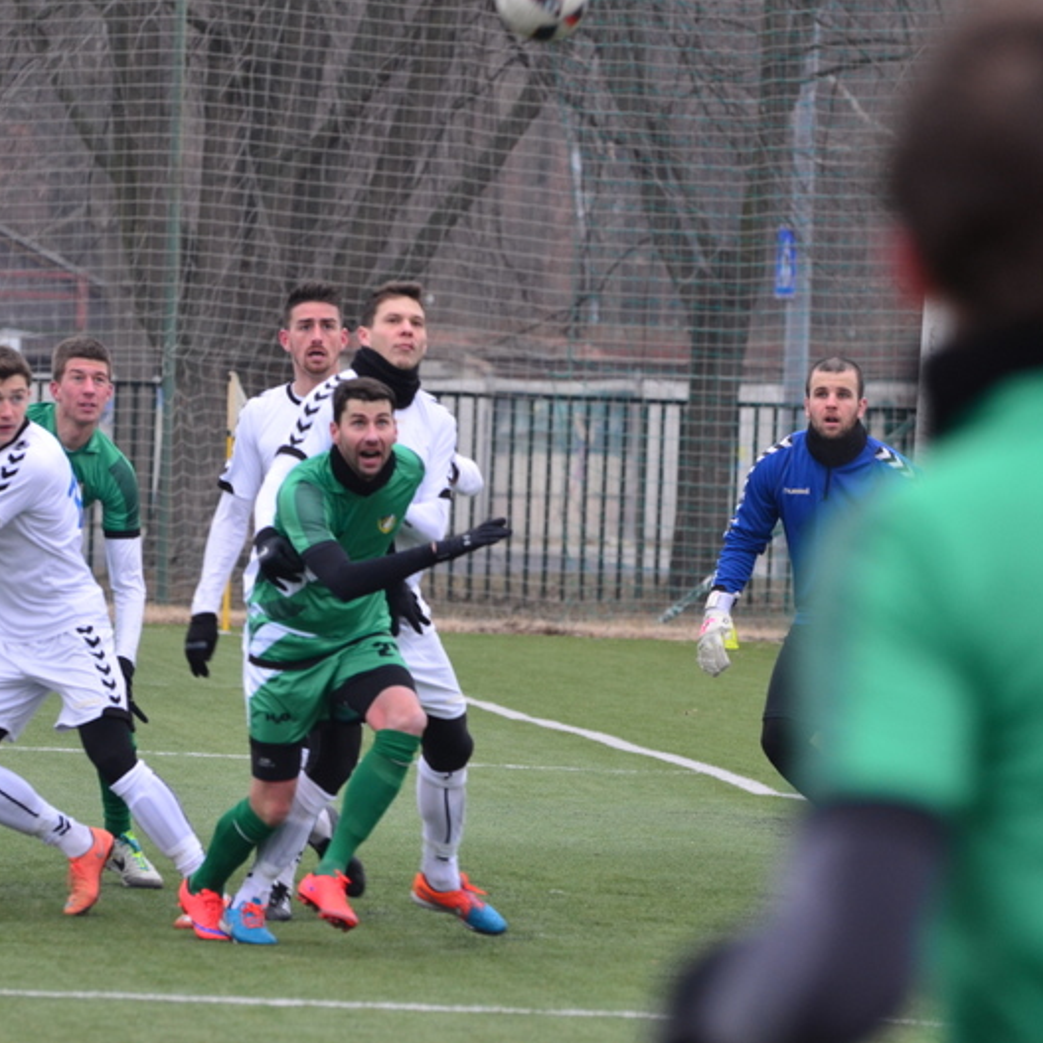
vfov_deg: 5.0
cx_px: 437
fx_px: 11829
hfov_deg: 5.0
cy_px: 522
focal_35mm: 347
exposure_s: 1/320
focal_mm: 180
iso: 640
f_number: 5
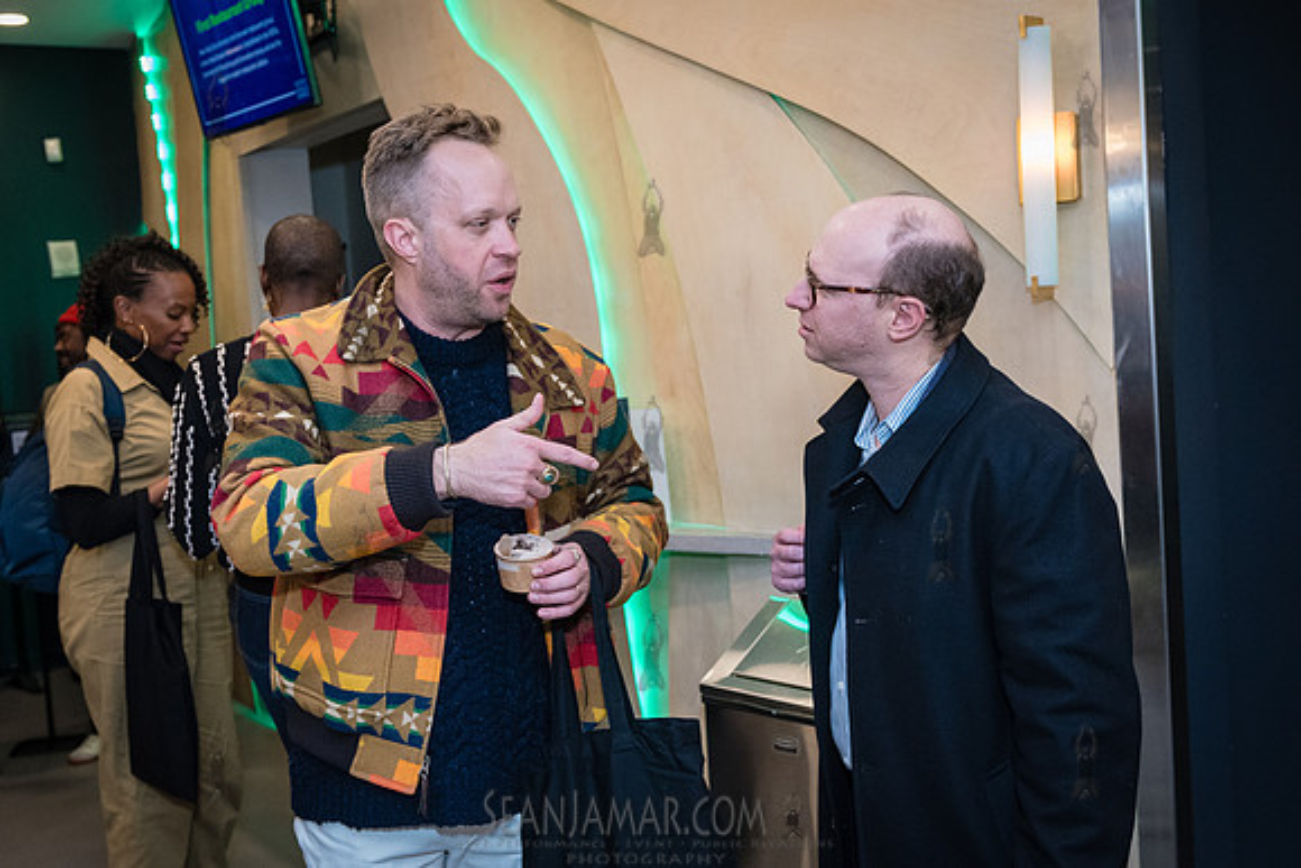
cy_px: 443
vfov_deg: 31.4
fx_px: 1546
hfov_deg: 45.6
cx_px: 652
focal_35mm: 43
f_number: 4
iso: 3200
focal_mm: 35
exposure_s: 1/125
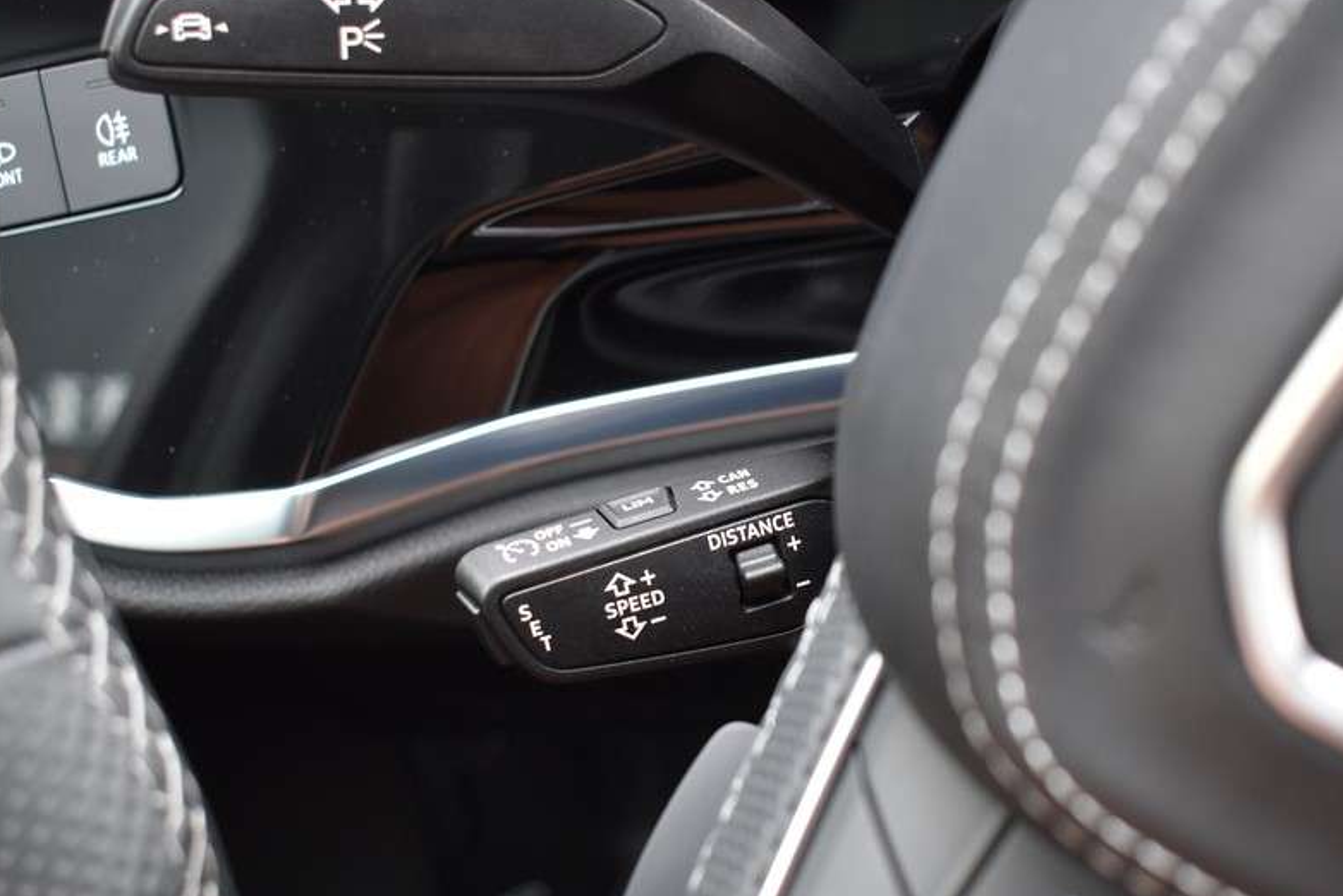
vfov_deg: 24.6
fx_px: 2052
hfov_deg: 36.2
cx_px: 697
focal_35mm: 55
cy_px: 565
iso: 900
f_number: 4.2
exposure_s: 1/60
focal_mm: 28
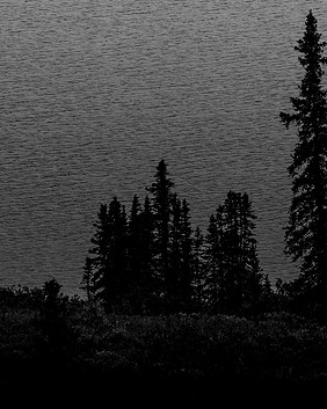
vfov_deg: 2.0
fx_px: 11684
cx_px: 160
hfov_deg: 1.6
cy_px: 194
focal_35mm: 965
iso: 500
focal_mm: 300
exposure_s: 1/1000
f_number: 8
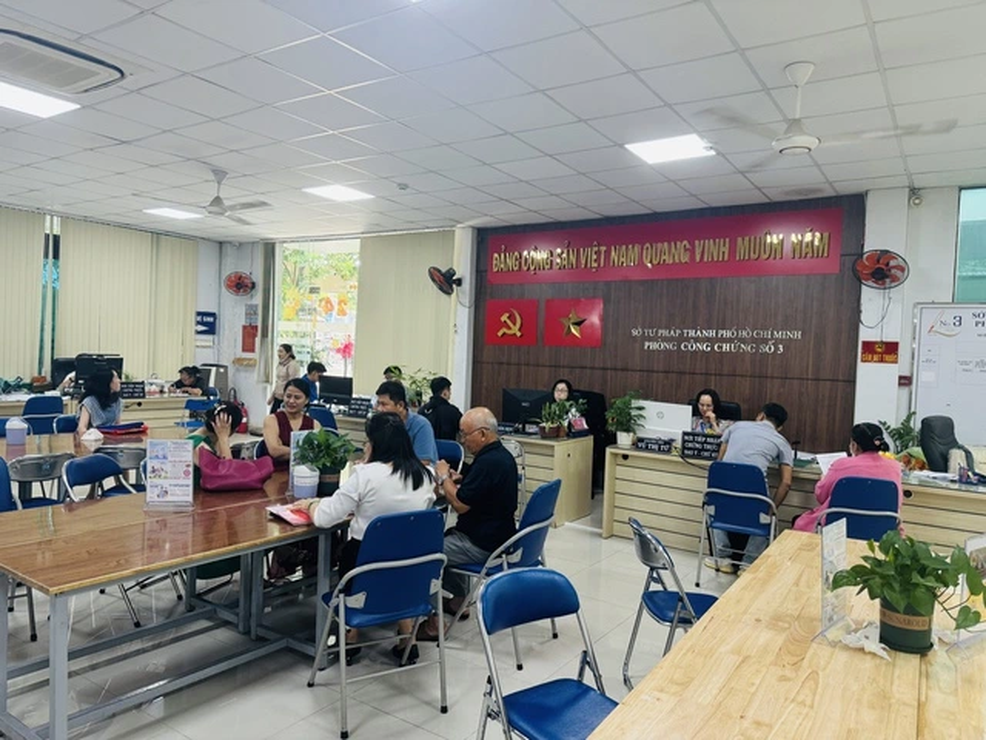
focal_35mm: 24
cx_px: 493
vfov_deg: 56.8
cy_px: 370
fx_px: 684
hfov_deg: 71.6
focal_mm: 6.76
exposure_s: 1/121
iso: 160
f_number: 1.78
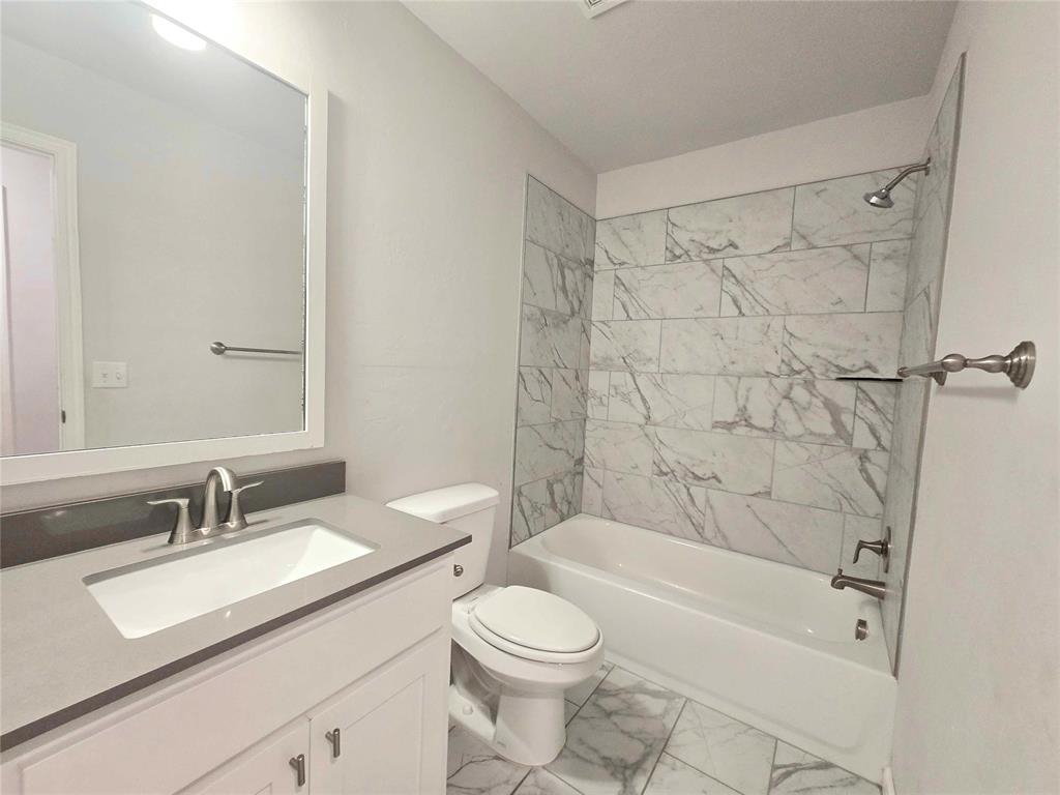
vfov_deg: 89.9
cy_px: 398
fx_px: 398
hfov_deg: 106.2
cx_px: 530
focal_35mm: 13
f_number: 2.2
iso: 250
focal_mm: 2.2
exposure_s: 1/60
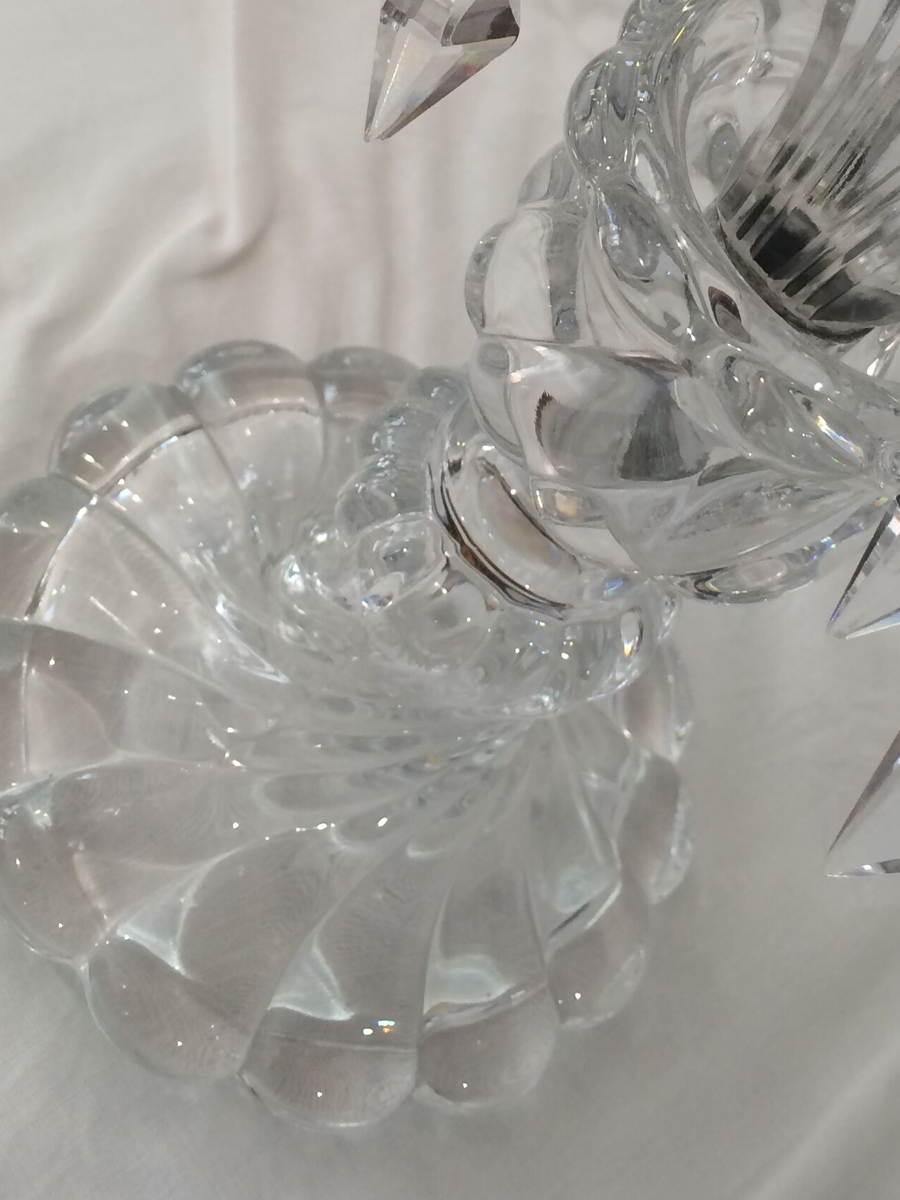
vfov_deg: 32.9
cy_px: 168
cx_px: 617
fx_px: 1941
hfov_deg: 25.9
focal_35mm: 56
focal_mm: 4.15
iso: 40
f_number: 2.2
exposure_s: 1/33
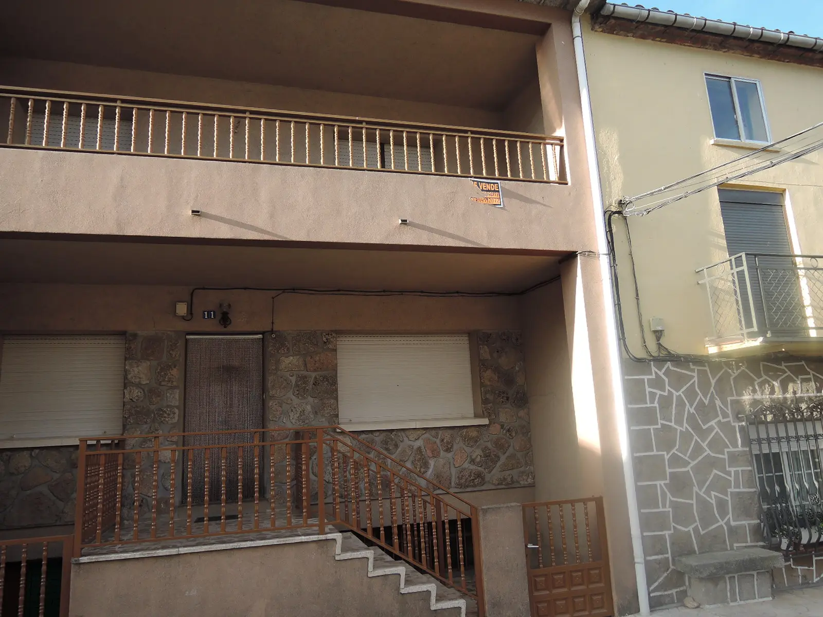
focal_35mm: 24
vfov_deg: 56.8
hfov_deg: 71.6
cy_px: 308
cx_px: 412
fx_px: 571
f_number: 2.8
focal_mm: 5.1
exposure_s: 1/250
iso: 80
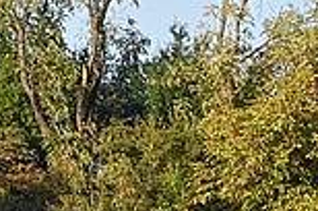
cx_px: 713
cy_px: 458
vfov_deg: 1.5
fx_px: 7916
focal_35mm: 898
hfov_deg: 2.3
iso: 1000
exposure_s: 1/1000
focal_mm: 170
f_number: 11
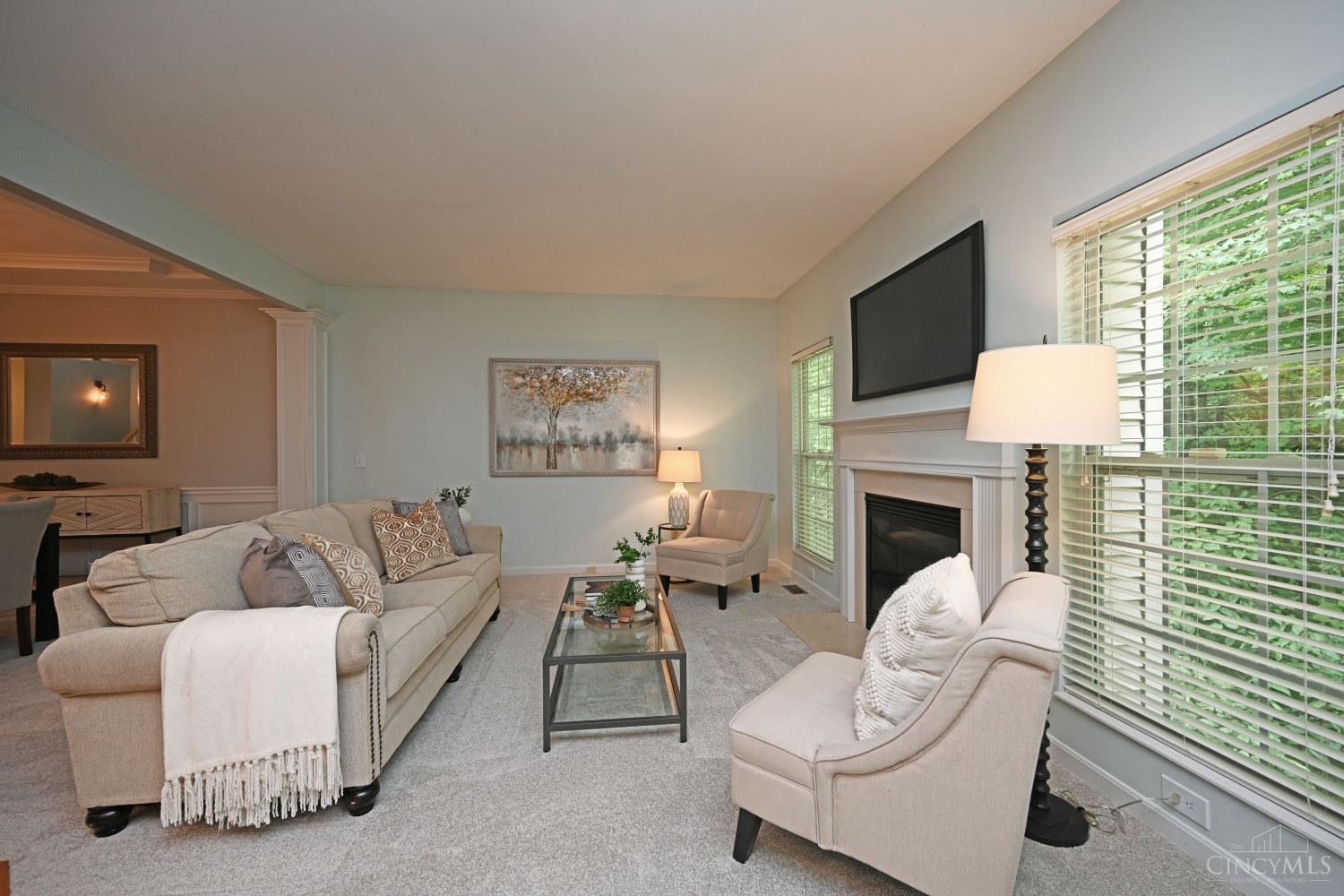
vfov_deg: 81.2
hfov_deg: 104.3
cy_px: 448
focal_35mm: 14
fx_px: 523
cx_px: 672
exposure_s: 1/60
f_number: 4
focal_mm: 14
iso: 360
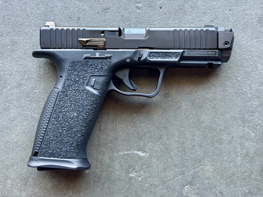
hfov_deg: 39.7
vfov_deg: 30.3
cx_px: 132
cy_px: 98
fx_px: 365
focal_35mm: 48
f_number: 1.78
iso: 125
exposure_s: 1/120
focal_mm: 6.76
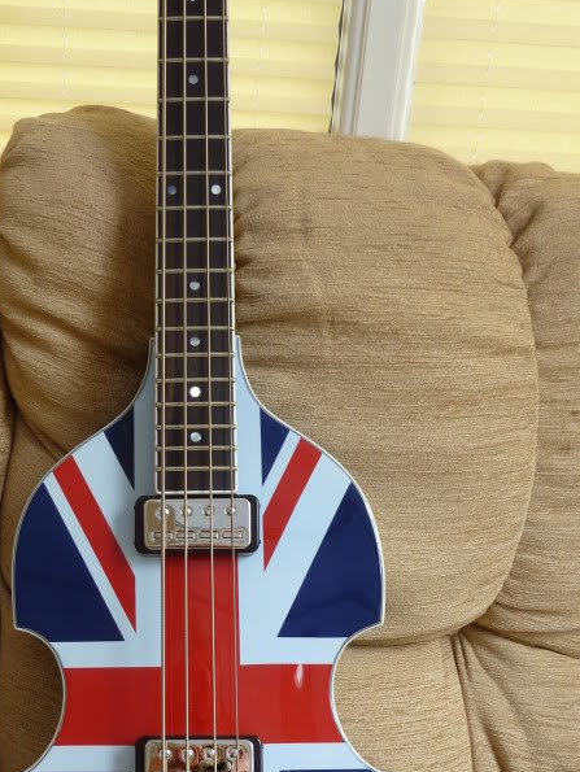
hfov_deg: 33.2
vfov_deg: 42.1
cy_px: 609
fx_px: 960
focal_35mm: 43
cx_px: 176
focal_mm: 4.1
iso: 80
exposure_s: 1/100
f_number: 3.3
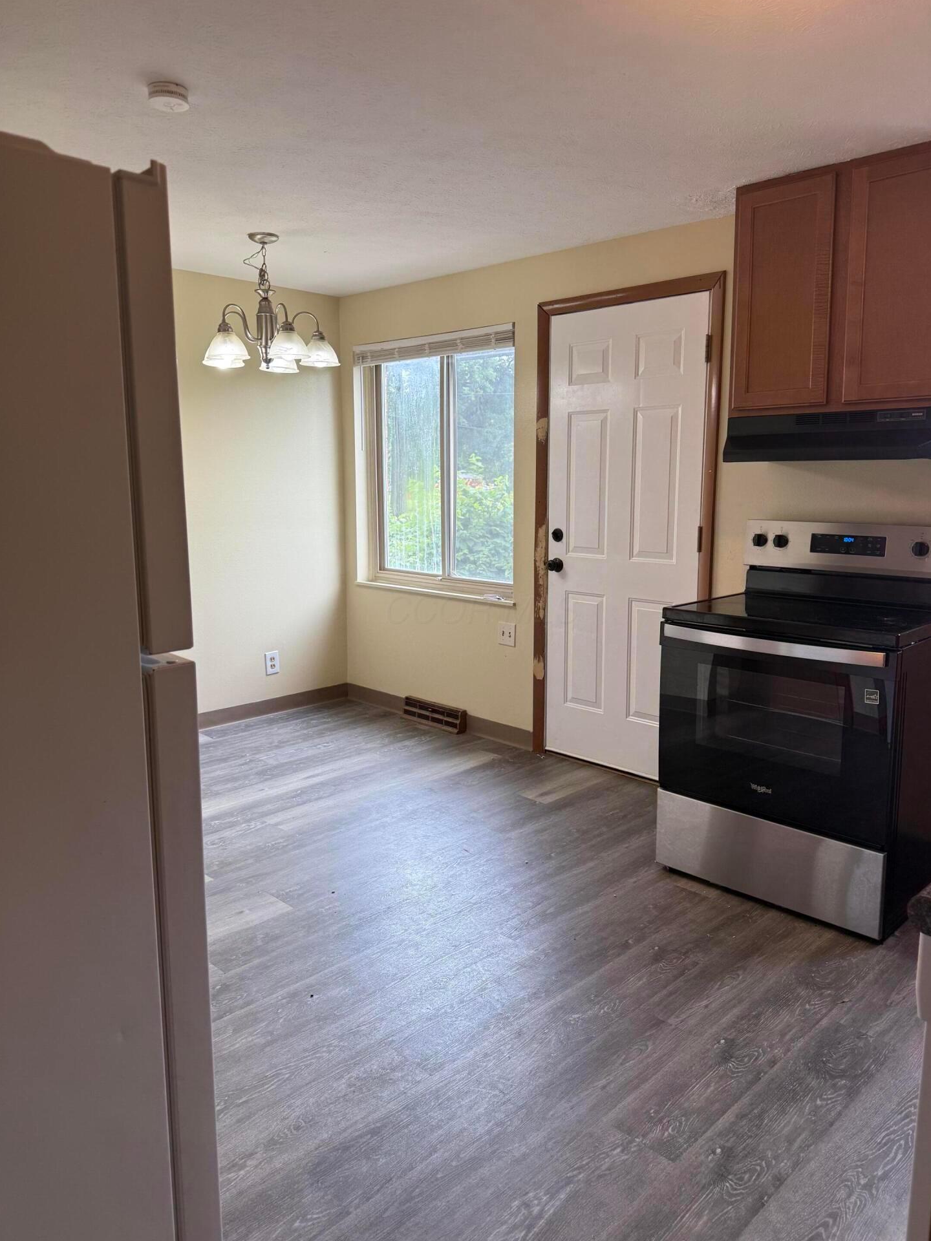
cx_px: 482
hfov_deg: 54.9
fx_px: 897
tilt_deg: -10.5
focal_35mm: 25
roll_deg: +1.0
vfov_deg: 69.4
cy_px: 610
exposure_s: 1/120
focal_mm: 6.76
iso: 100
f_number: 1.78
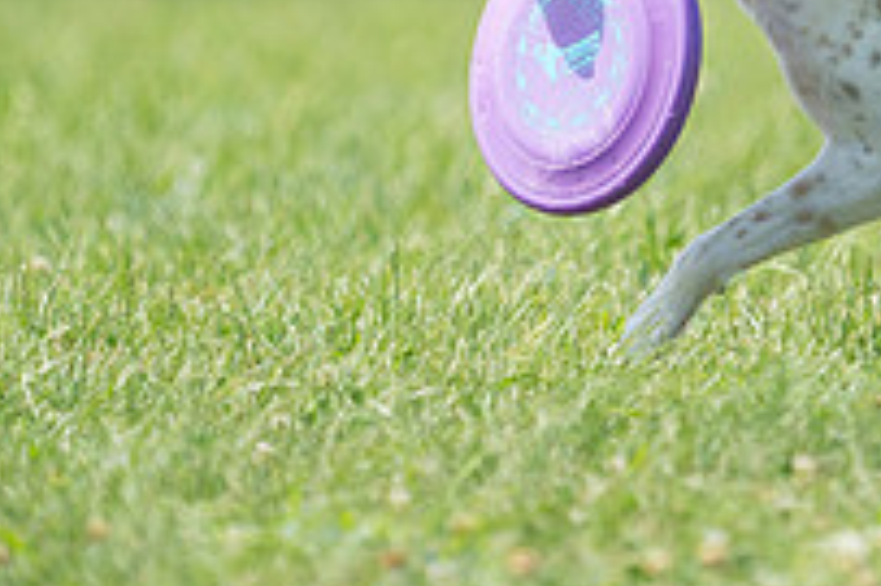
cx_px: 955
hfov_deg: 1.7
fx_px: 29538
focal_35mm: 1208
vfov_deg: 1.1
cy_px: -245
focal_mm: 422
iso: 1000
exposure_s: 1/4000
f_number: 6.3
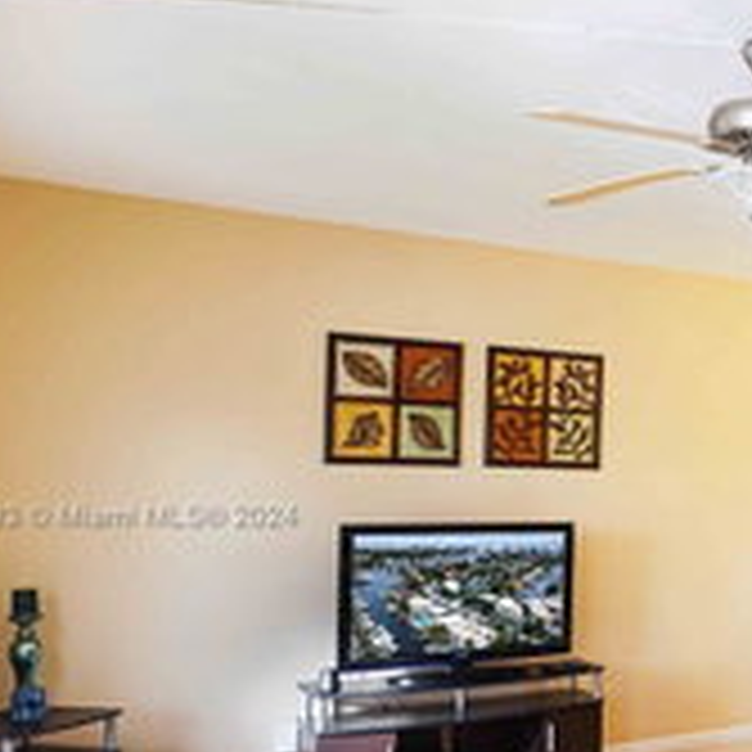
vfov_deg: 42.1
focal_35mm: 39
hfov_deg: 33.2
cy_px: 518
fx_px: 959
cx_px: 946
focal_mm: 16
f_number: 4
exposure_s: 1/100
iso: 500
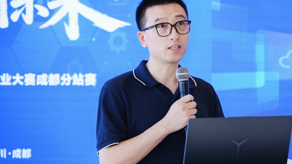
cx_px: 187
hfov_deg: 14.2
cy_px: 85
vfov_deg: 8.0
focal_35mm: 151
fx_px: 1169
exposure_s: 1/200
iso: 800
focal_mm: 110
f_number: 4
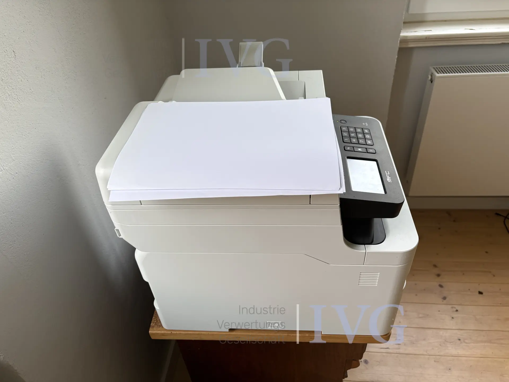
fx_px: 382
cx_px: 254
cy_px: 191
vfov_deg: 53.1
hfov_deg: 67.3
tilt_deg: -40.0
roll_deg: +5.5
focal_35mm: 26
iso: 100
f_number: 1.6
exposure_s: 1/121
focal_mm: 5.96
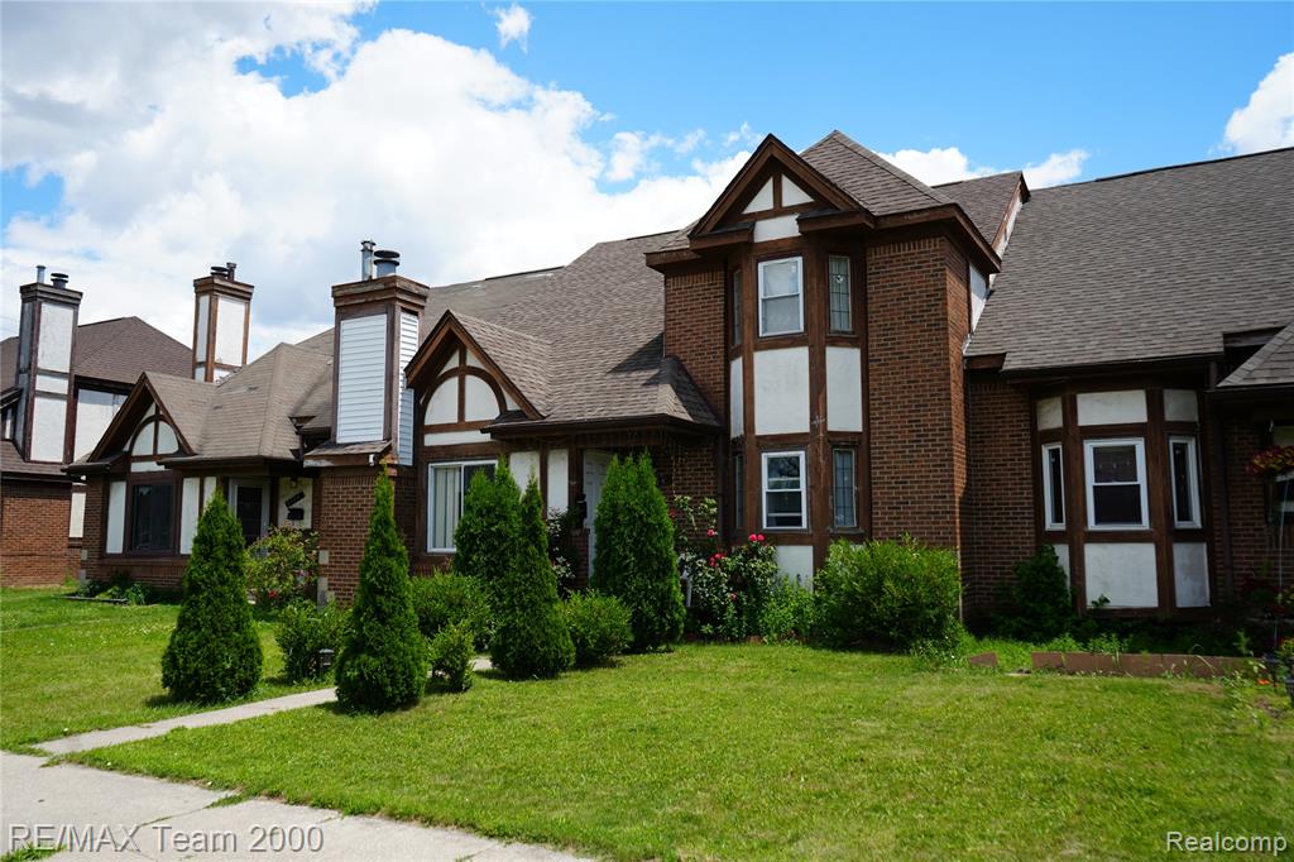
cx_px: 647
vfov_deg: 46.4
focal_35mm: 28
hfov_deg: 65.5
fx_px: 1006
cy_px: 431
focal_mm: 28
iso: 100
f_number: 5
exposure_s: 1/500
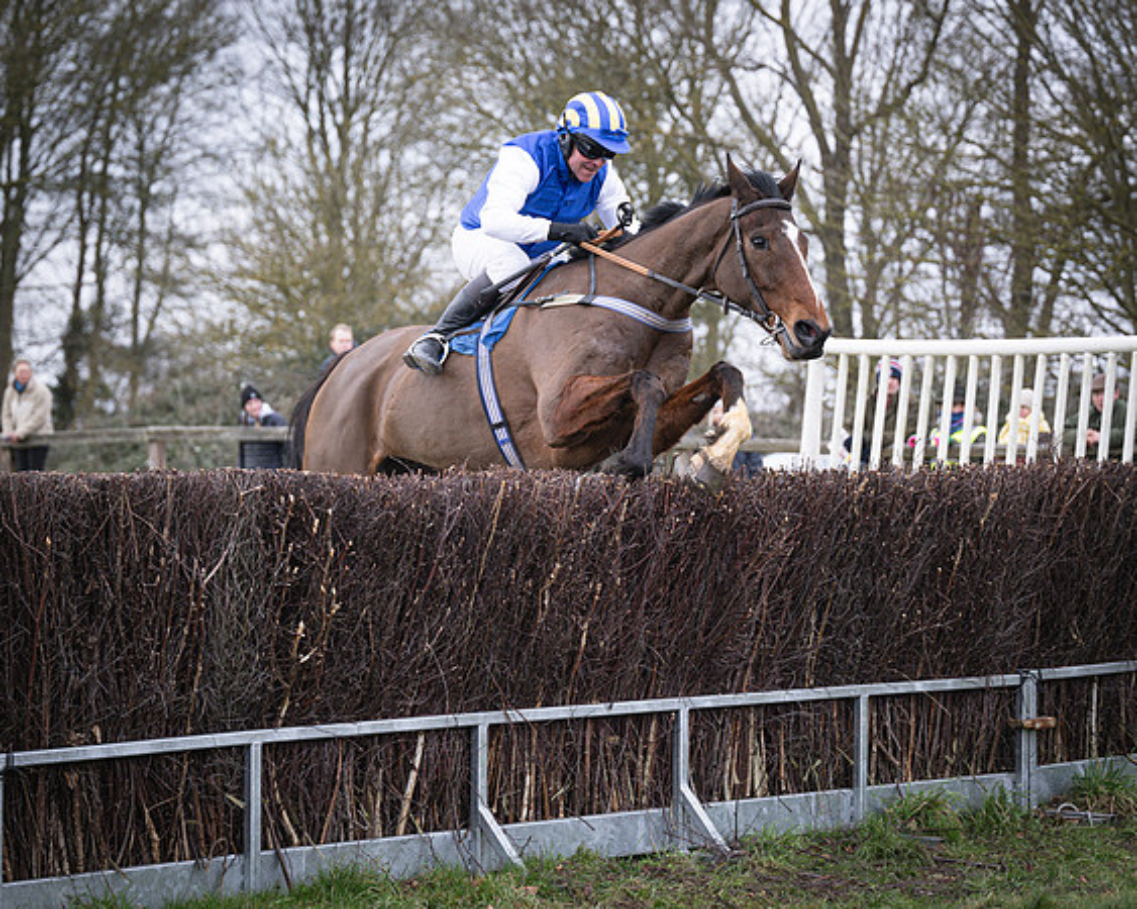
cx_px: 503
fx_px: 3545
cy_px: 374
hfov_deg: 18.2
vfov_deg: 14.6
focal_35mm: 105
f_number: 2.8
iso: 400
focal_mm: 70
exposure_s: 1/1600
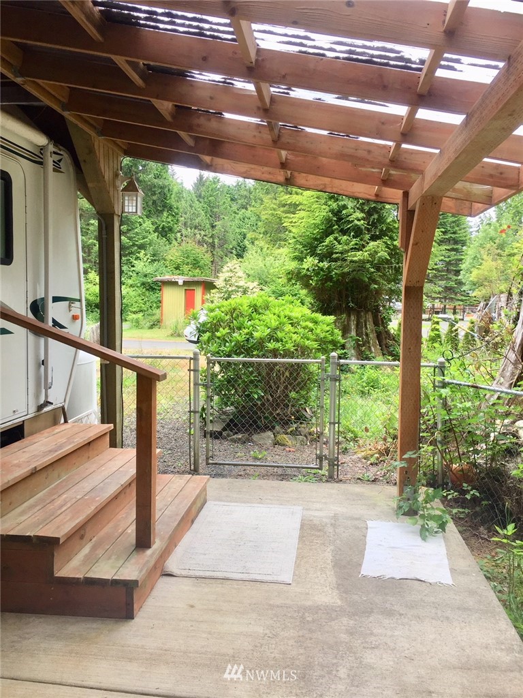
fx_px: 584
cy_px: 349
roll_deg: -1.0
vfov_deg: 61.7
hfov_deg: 48.2
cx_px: 262
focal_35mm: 29
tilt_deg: -3.7
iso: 32
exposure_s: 1/319
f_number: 2.2
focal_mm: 4.15
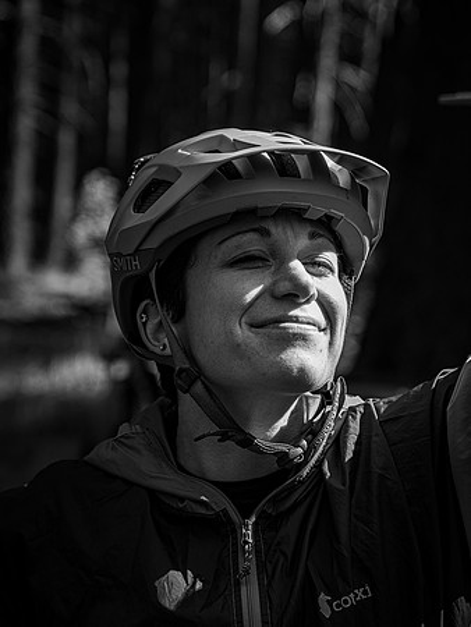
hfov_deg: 14.7
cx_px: 236
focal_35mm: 101
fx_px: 1830
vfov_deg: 19.4
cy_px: 314
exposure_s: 1/320
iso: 320
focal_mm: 70
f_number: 4
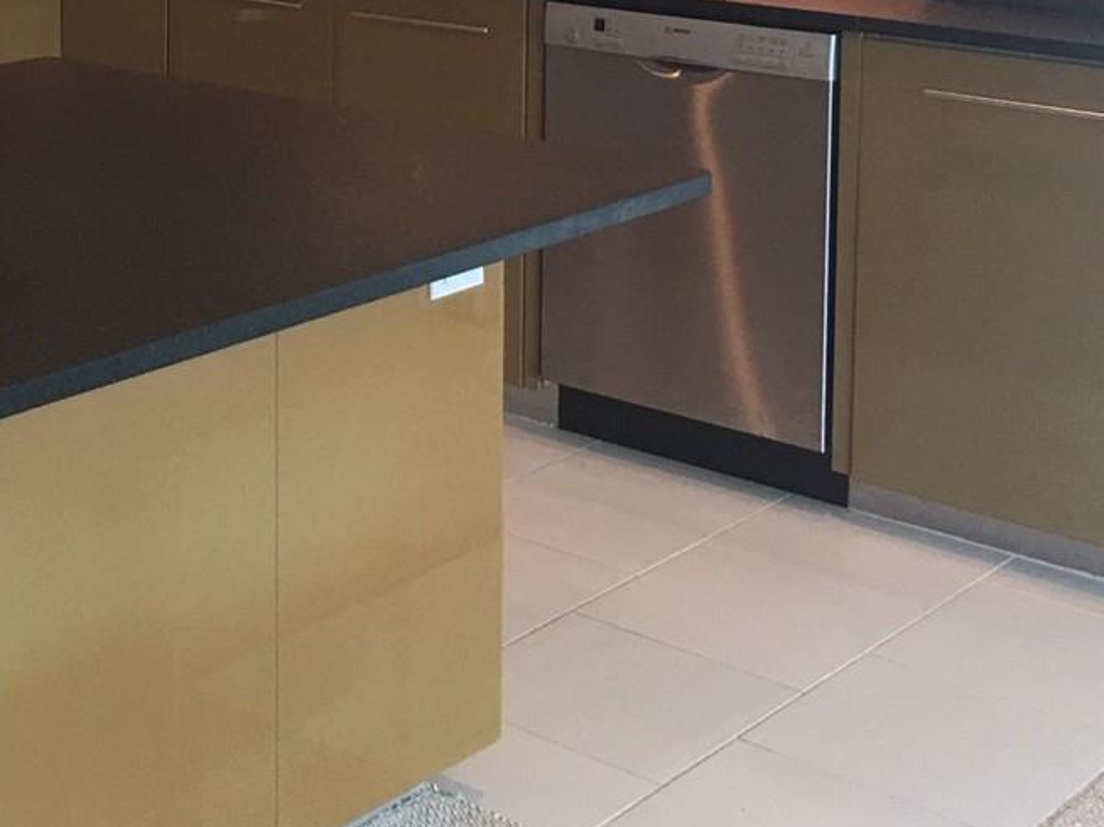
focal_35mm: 71
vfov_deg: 19.7
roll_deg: -0.2
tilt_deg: -4.3
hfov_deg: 25.8
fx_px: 2264
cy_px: -123
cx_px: -44
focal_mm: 4.15
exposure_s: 1/30
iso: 40
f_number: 2.2
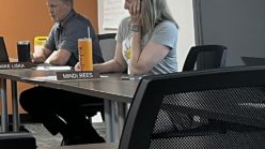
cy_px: -99
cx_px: -44
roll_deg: +1.6
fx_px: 821
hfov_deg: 17.6
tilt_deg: +8.8
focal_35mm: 117
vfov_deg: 9.9
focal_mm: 5.1
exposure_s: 1/60
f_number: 1.6
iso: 160
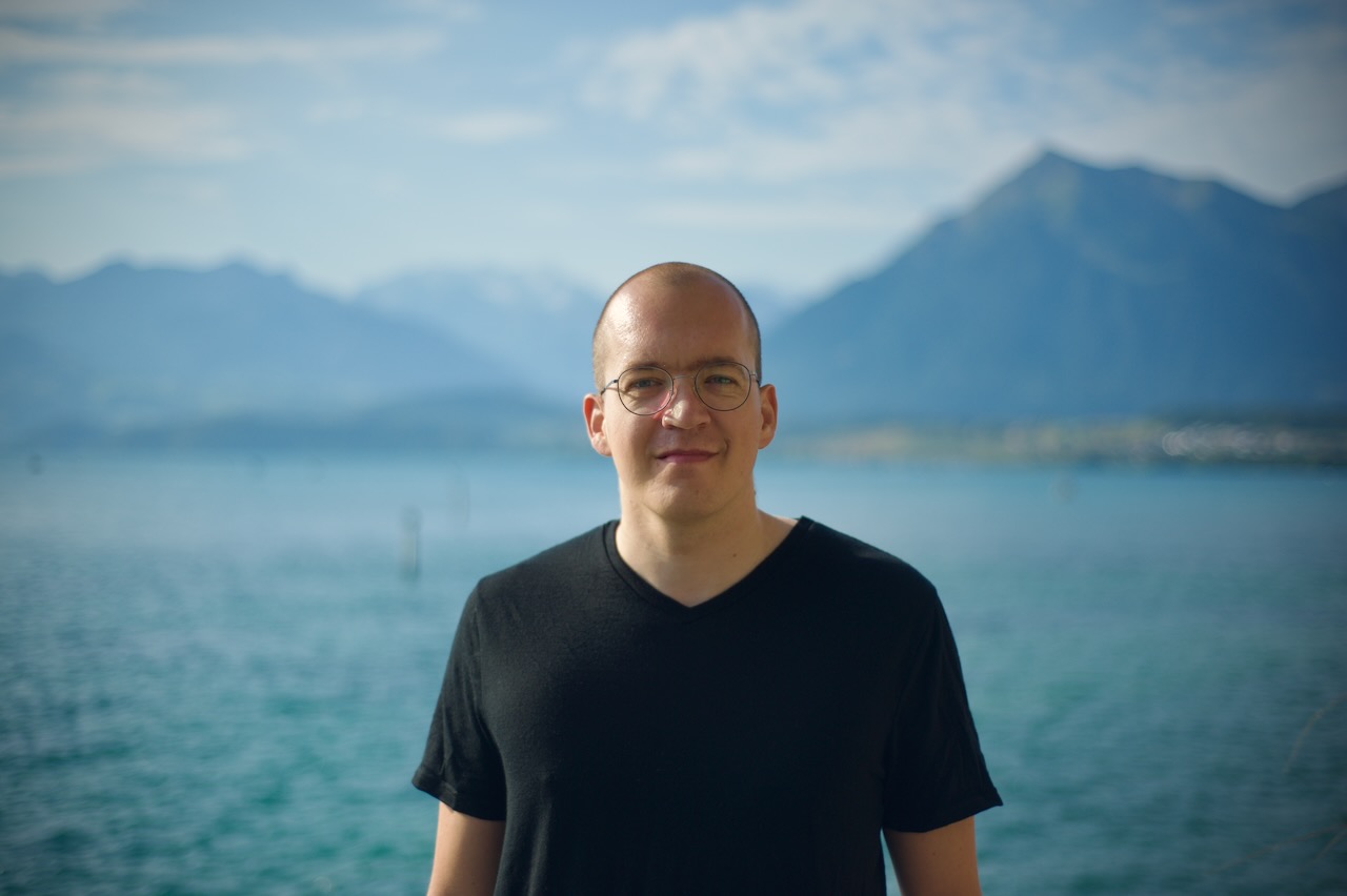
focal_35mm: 50
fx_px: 1870
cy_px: 448
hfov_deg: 39.6
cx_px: 674
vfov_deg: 27.0
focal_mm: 50
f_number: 1.8
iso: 100
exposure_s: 1/6000
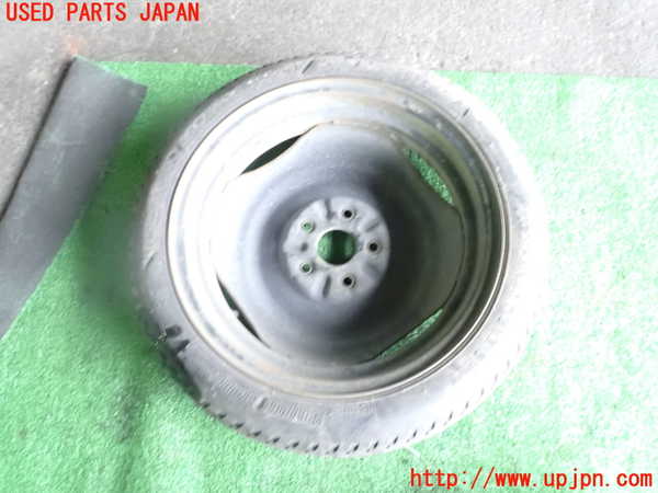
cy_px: 246
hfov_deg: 69.4
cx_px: 329
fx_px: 475
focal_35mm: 25
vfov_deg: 54.9
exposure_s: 1/5
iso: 1600
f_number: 8
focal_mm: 4.5
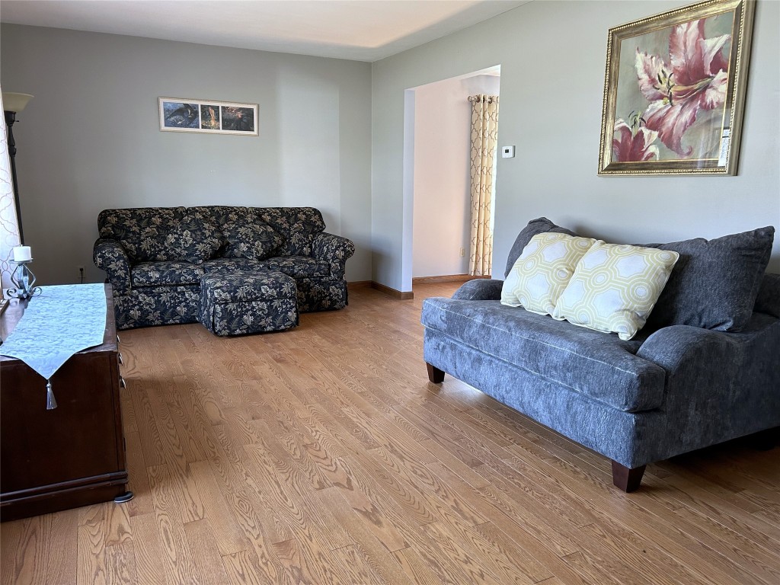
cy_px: 292
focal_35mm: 26
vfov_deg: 53.1
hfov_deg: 67.3
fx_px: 586
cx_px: 390
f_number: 1.5
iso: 160
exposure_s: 1/60
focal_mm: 5.7
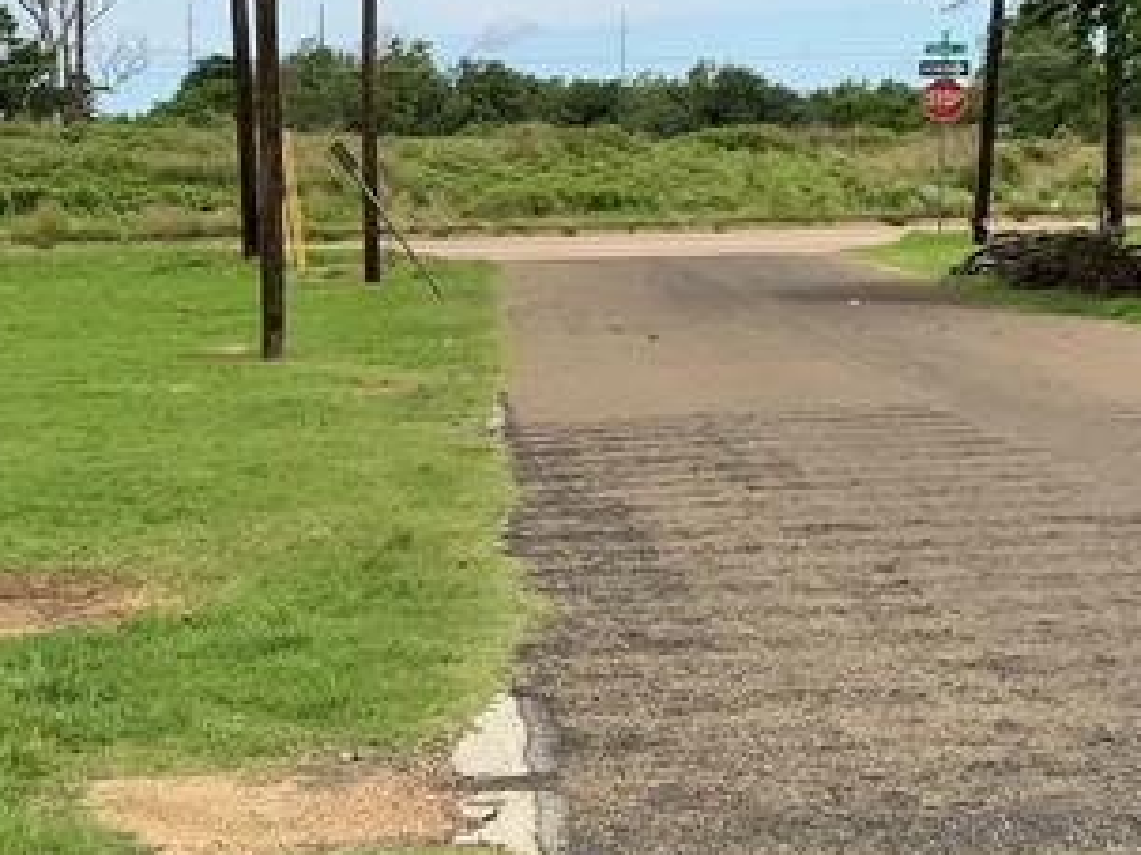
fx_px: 3229
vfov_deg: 15.1
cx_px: 177
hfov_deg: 19.8
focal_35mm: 98
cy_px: 426
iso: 20
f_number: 1.8
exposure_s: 1/2320
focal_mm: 3
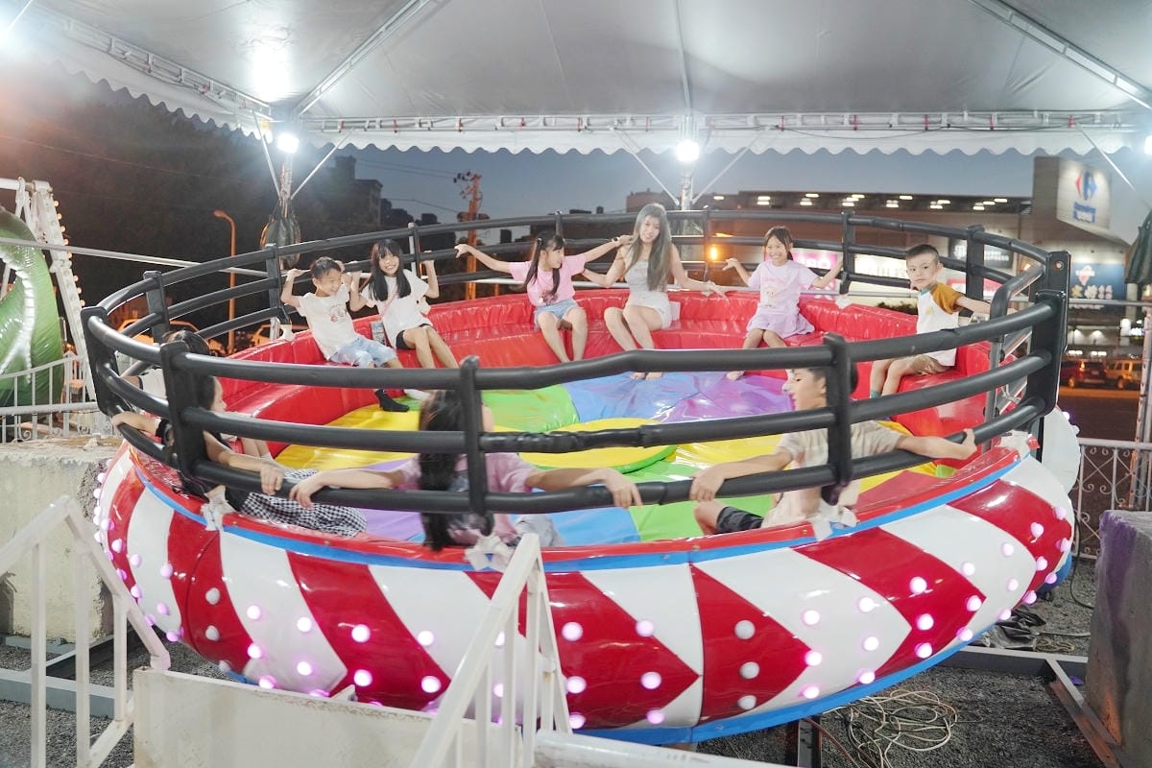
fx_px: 896
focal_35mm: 28
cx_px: 576
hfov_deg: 65.5
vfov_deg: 46.4
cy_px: 384
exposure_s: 1/160
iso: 2000
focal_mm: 28
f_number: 2.8
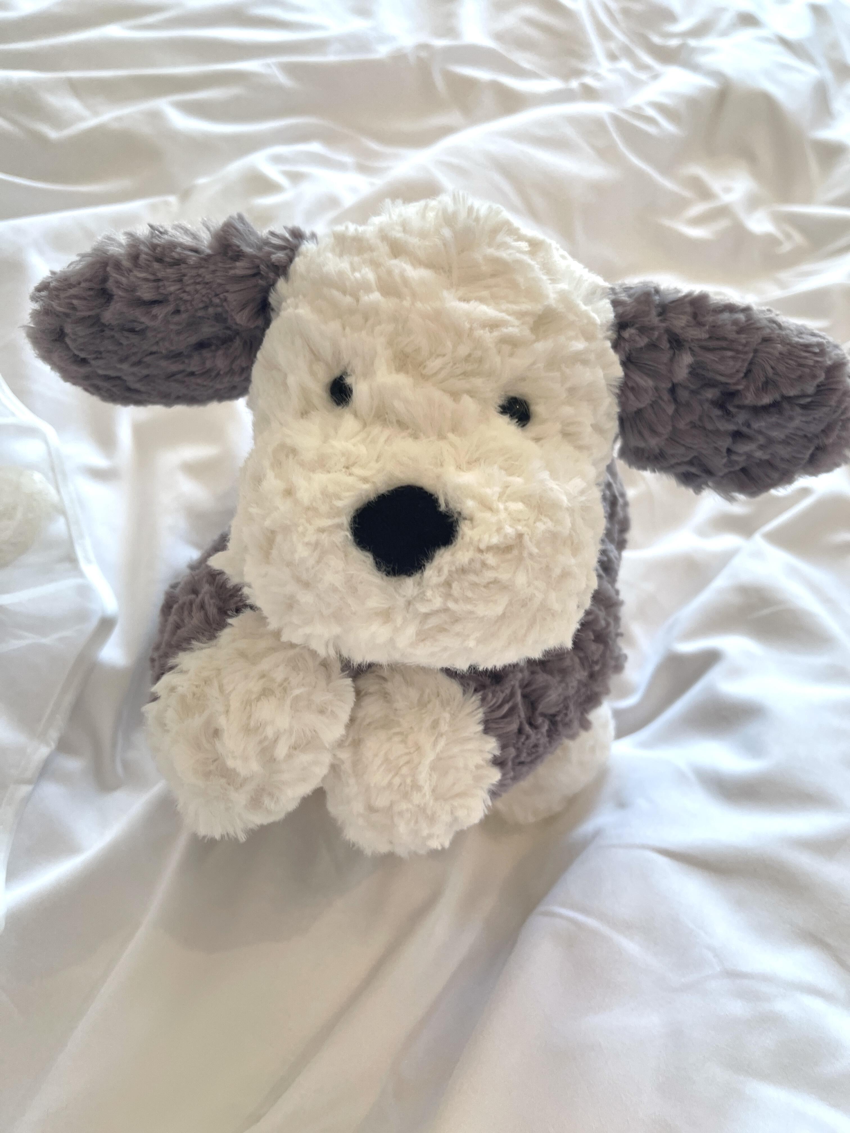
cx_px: 425
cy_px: 566
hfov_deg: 54.9
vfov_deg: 69.4
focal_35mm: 25
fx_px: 819
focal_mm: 5.1
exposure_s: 1/100
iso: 50
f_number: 1.6
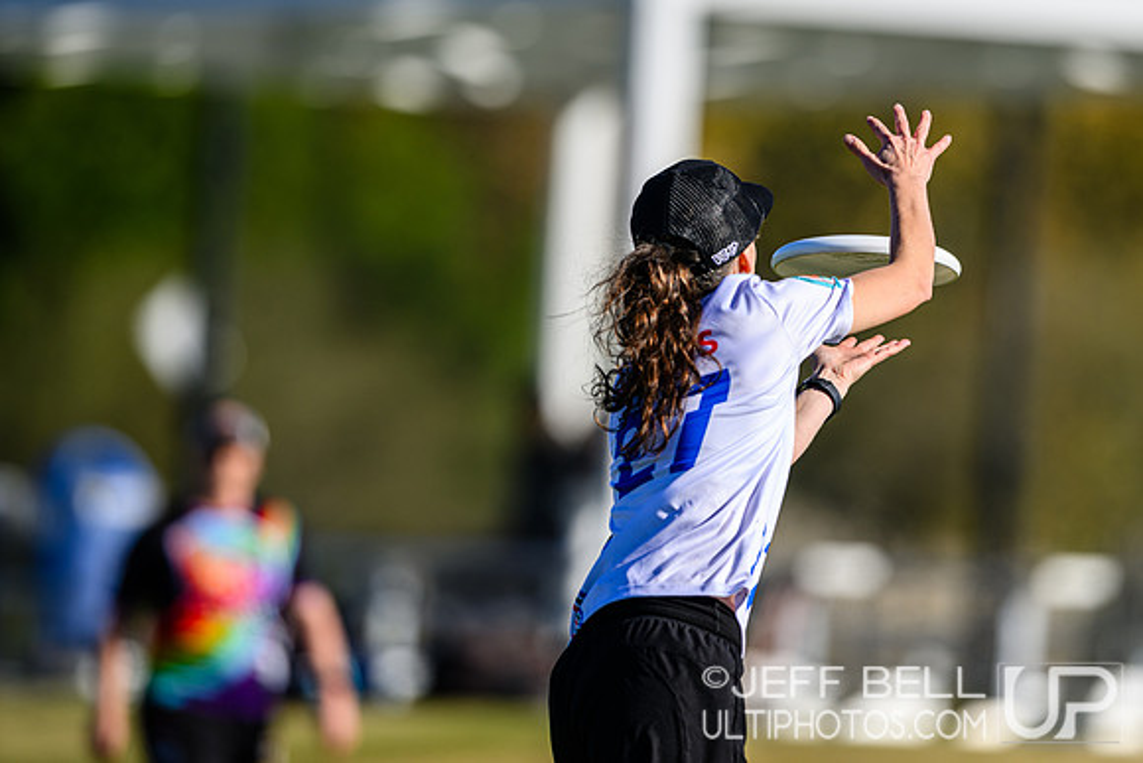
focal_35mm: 490
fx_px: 15574
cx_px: 684
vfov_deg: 2.8
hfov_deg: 4.2
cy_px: 312
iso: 100
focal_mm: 400
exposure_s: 1/2000
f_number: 3.2
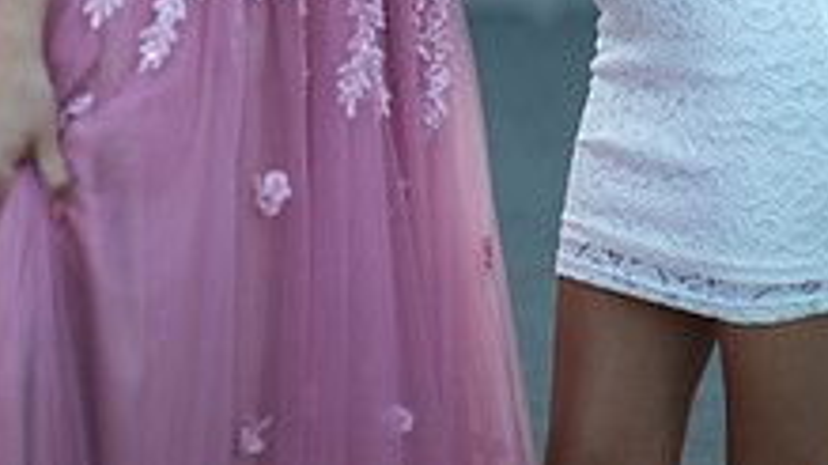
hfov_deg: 11.8
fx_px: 4016
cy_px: -382
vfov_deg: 6.5
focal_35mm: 183
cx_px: 463
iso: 250
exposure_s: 1/1000
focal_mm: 85
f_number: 2
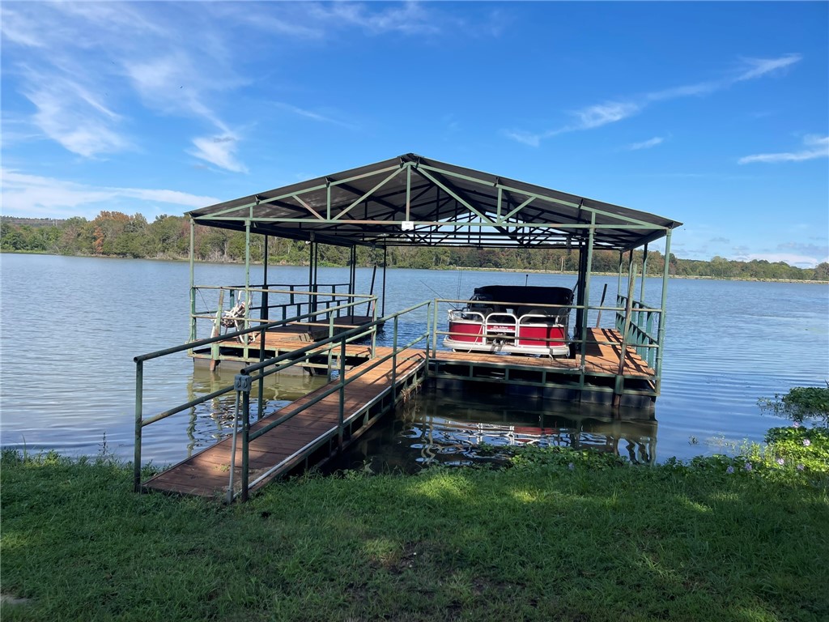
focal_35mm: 26
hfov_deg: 67.3
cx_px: 414
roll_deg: -0.9
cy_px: 311
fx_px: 623
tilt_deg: -4.2
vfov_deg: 53.1
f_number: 1.6
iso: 50
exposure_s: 1/3559
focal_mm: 5.1
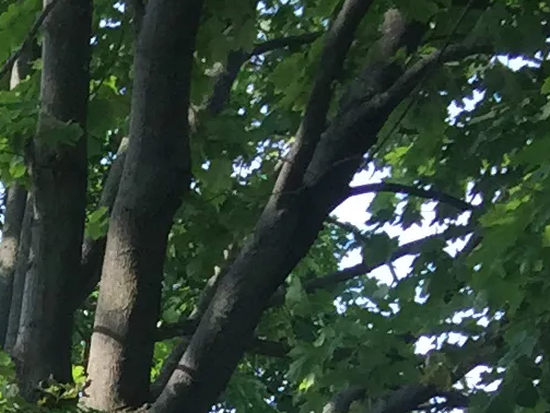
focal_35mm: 188
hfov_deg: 9.3
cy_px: 1131
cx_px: -794
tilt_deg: -2.2
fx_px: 2989
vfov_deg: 7.2
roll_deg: -1.9
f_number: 2.2
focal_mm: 4.15
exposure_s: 1/430
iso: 32
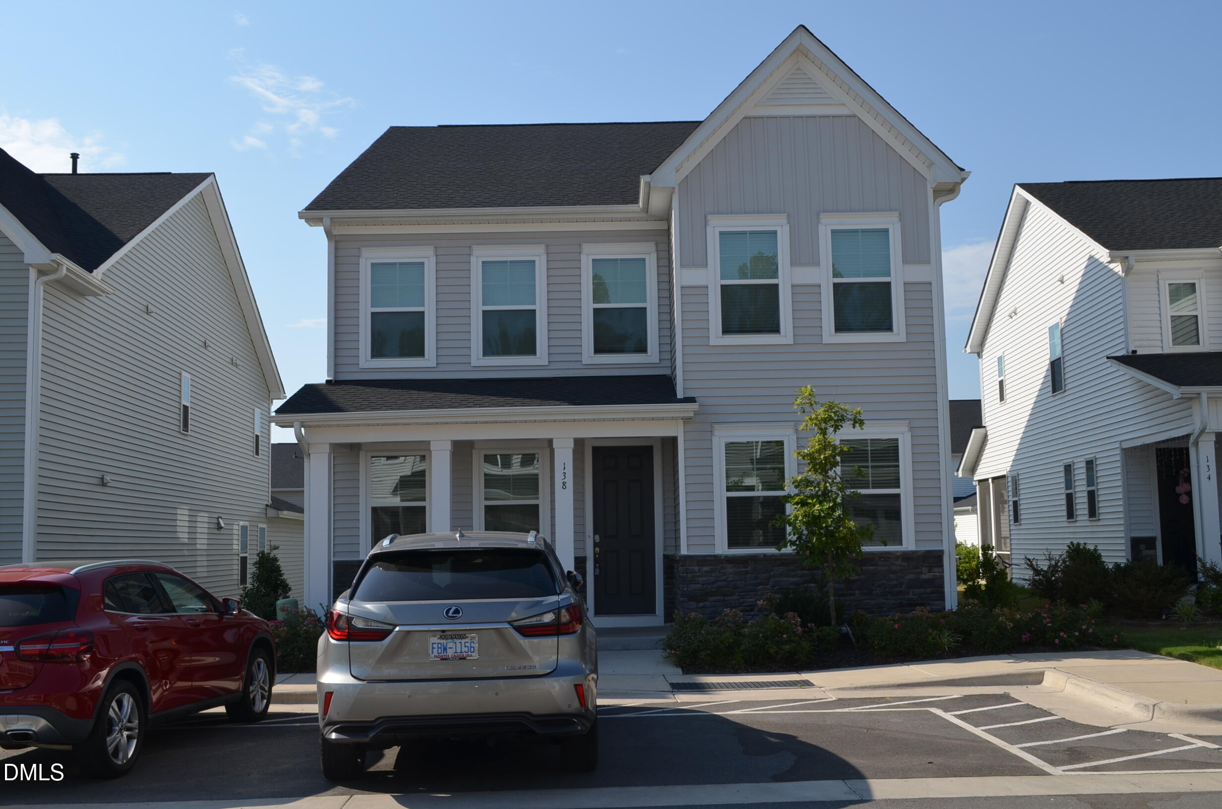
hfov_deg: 53.2
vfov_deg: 36.7
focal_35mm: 36
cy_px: 404
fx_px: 1219
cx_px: 611
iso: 110
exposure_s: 1/250
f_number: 8
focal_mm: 24
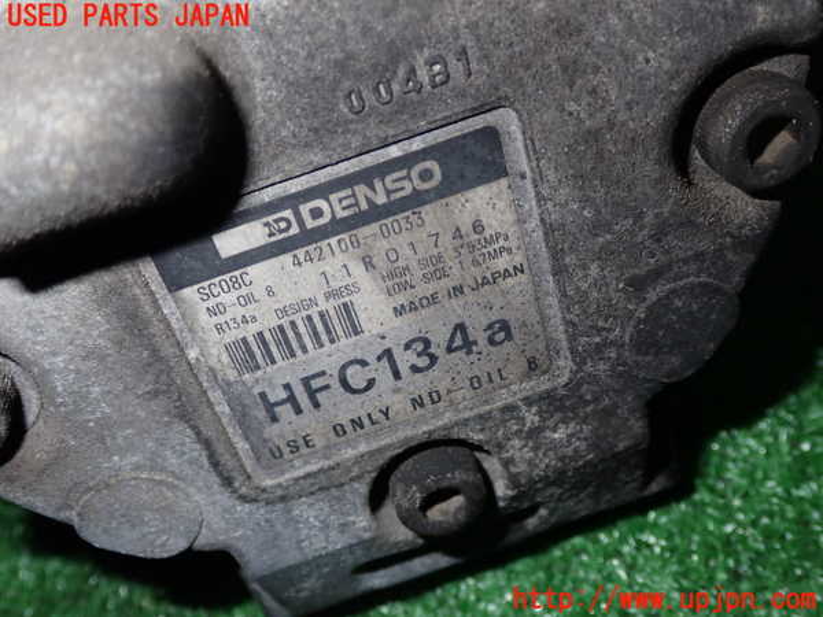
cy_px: 308
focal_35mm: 38
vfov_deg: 37.7
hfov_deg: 49.0
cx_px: 412
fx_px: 903
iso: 200
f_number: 8
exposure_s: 1/40
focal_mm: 6.83
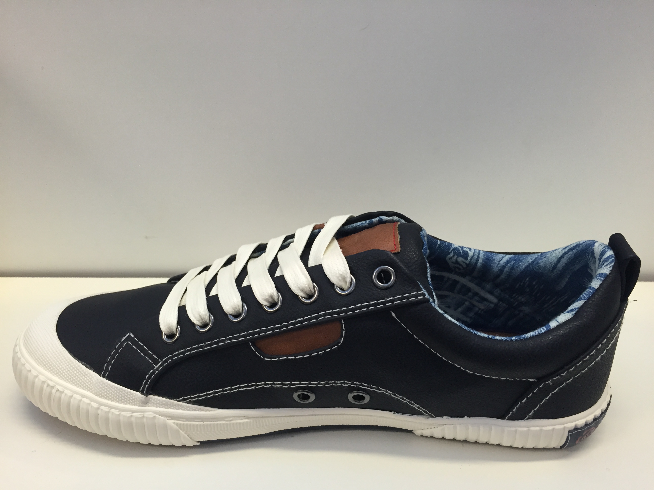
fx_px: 548
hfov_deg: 61.7
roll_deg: +0.8
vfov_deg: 48.2
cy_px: 245
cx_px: 327
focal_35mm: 29
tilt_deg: -29.6
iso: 64
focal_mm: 4.15
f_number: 2.2
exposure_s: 1/33
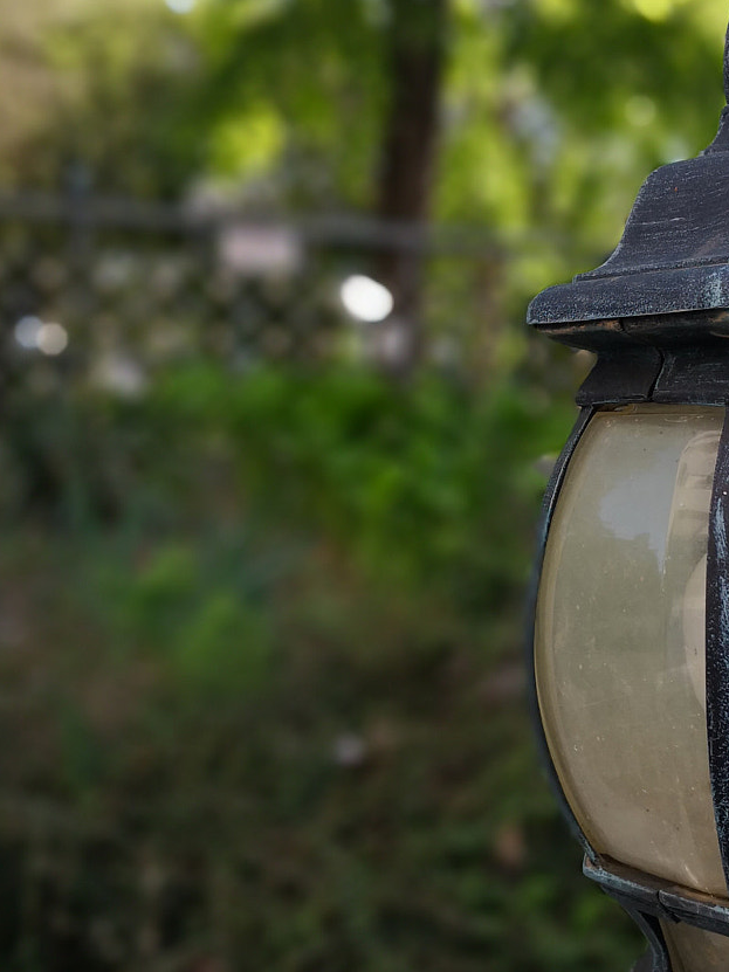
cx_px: 556
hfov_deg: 27.6
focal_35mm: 52
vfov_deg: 36.8
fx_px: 1461
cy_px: 448
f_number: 4
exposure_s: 1/552
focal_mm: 3.95
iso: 50
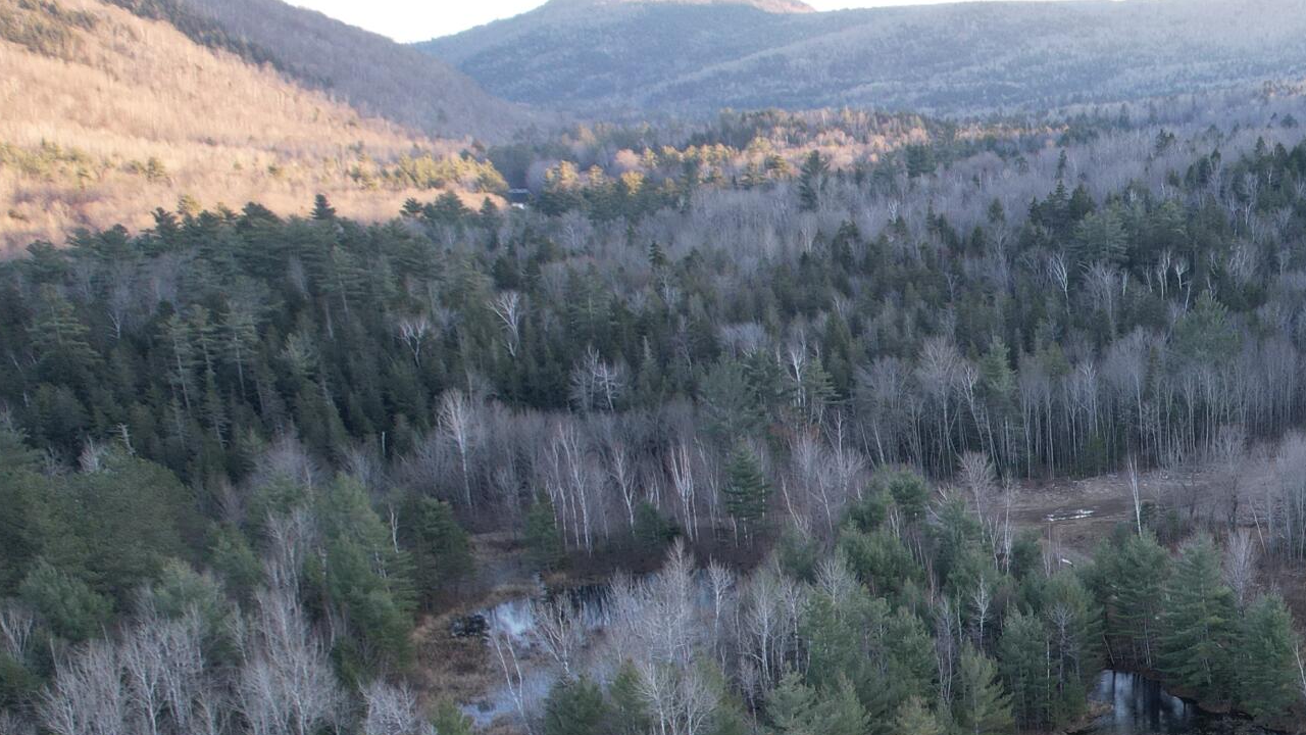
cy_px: 774
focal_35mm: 54
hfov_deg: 32.9
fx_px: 1870
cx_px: 1489
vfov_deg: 21.3
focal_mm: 8.38
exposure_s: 1/100
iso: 120
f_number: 2.8
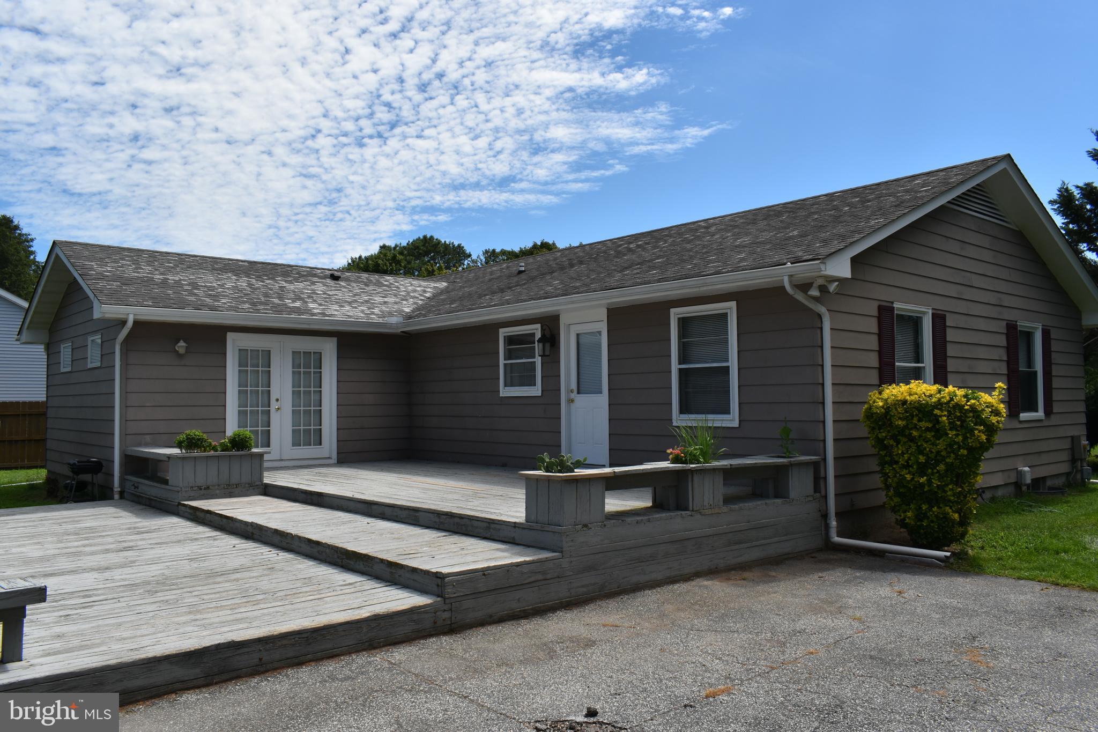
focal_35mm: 27
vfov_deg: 47.9
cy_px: 366
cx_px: 549
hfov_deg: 67.4
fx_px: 823
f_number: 10
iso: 200
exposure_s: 1/400
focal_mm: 18
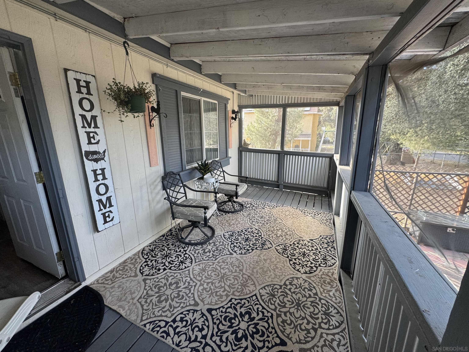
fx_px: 190
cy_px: 176
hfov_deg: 102.1
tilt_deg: -13.6
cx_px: 234
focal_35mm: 14
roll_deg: +0.5
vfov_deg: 85.7
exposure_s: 1/99
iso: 100
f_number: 2.2
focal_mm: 2.22
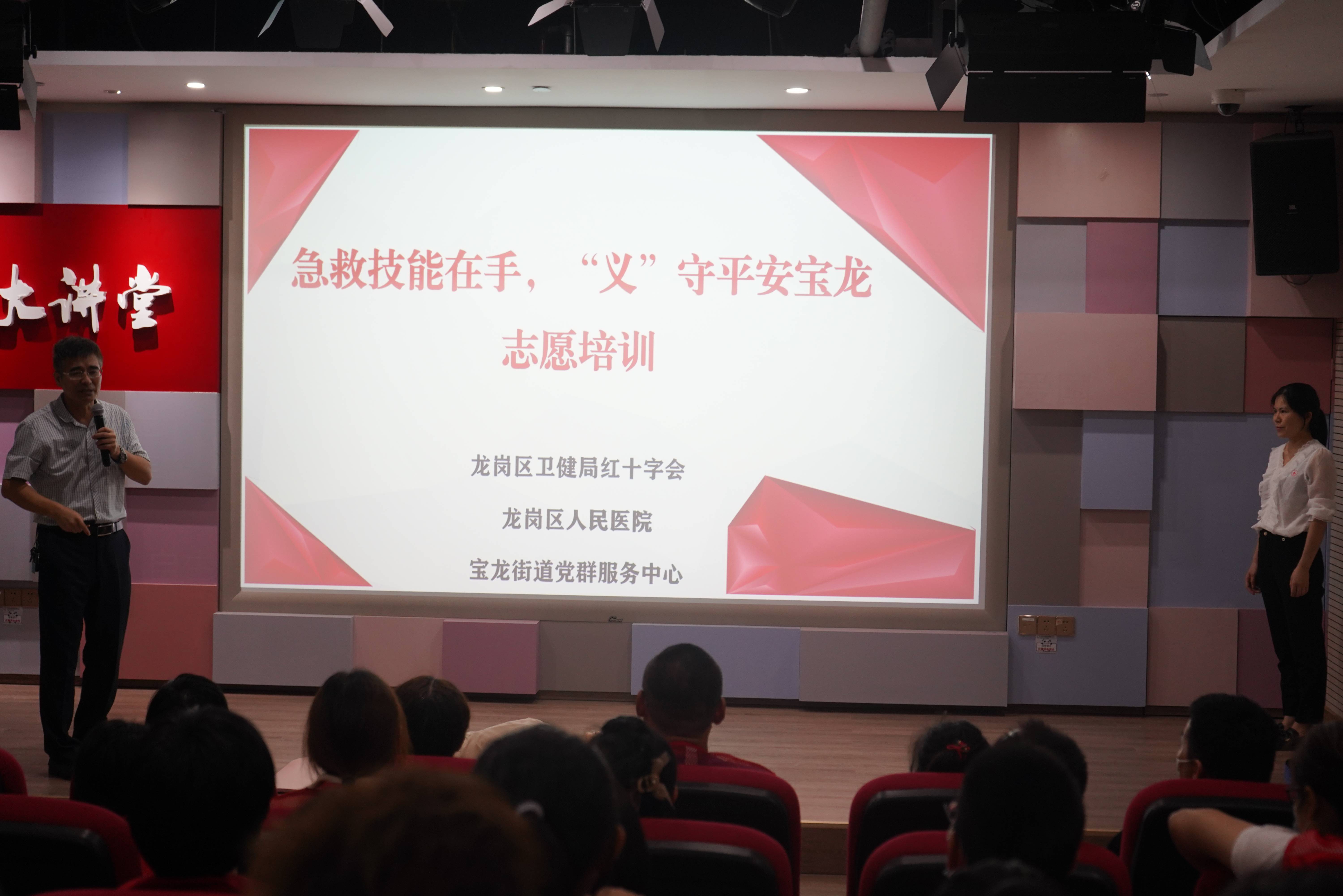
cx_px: 672
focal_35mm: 56
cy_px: 448
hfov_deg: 35.6
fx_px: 2089
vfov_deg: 24.2
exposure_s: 1/80
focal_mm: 56
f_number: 5
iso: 1250
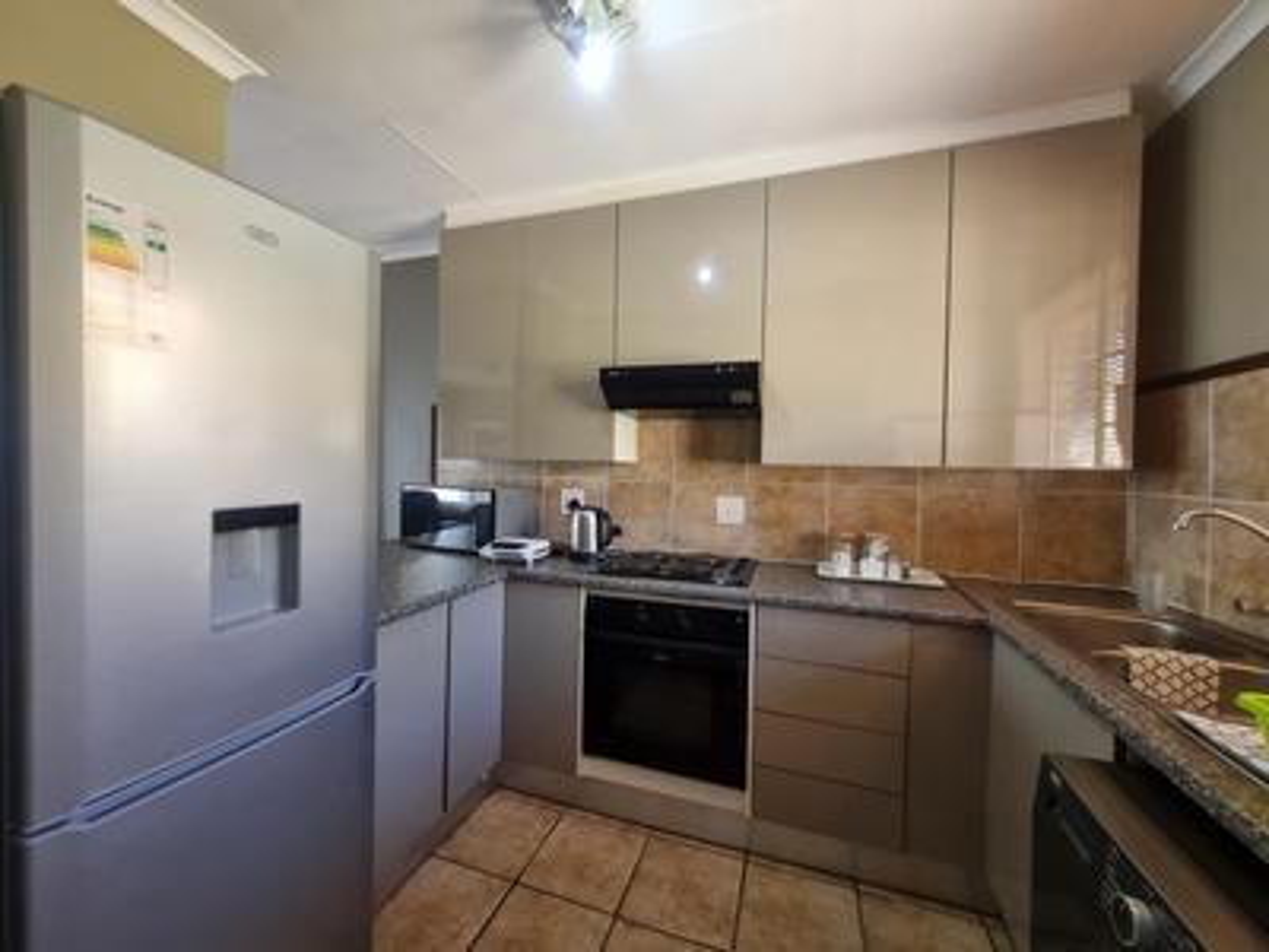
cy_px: 476
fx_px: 477
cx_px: 634
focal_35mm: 13
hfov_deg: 106.2
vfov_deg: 89.9
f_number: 2.2
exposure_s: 1/50
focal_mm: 1.74
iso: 250
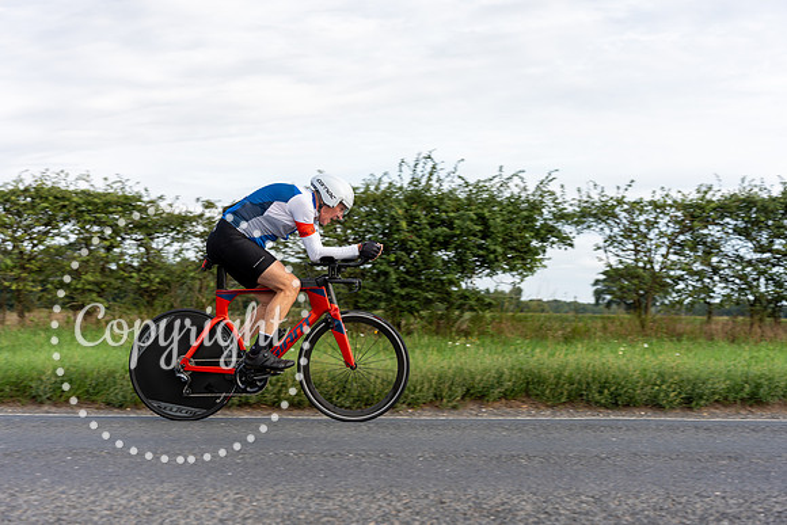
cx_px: 394
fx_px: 1071
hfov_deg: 40.3
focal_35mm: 49
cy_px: 262
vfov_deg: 27.5
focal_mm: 49
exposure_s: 1/640
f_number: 4
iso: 125
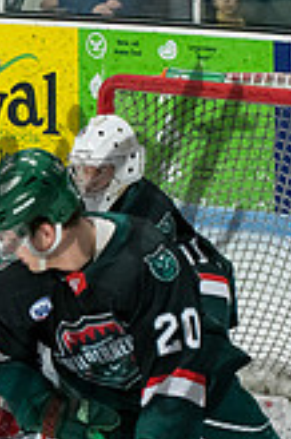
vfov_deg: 4.9
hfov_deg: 3.2
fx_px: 5164
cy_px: 306
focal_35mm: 425
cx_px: -256
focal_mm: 70
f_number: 3.5
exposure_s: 1/800
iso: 2500
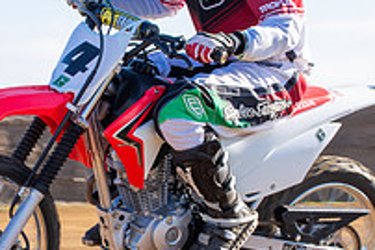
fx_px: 2814
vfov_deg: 5.1
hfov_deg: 7.6
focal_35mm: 270
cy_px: 102
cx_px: 75
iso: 200
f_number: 10
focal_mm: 56
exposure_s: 1/200
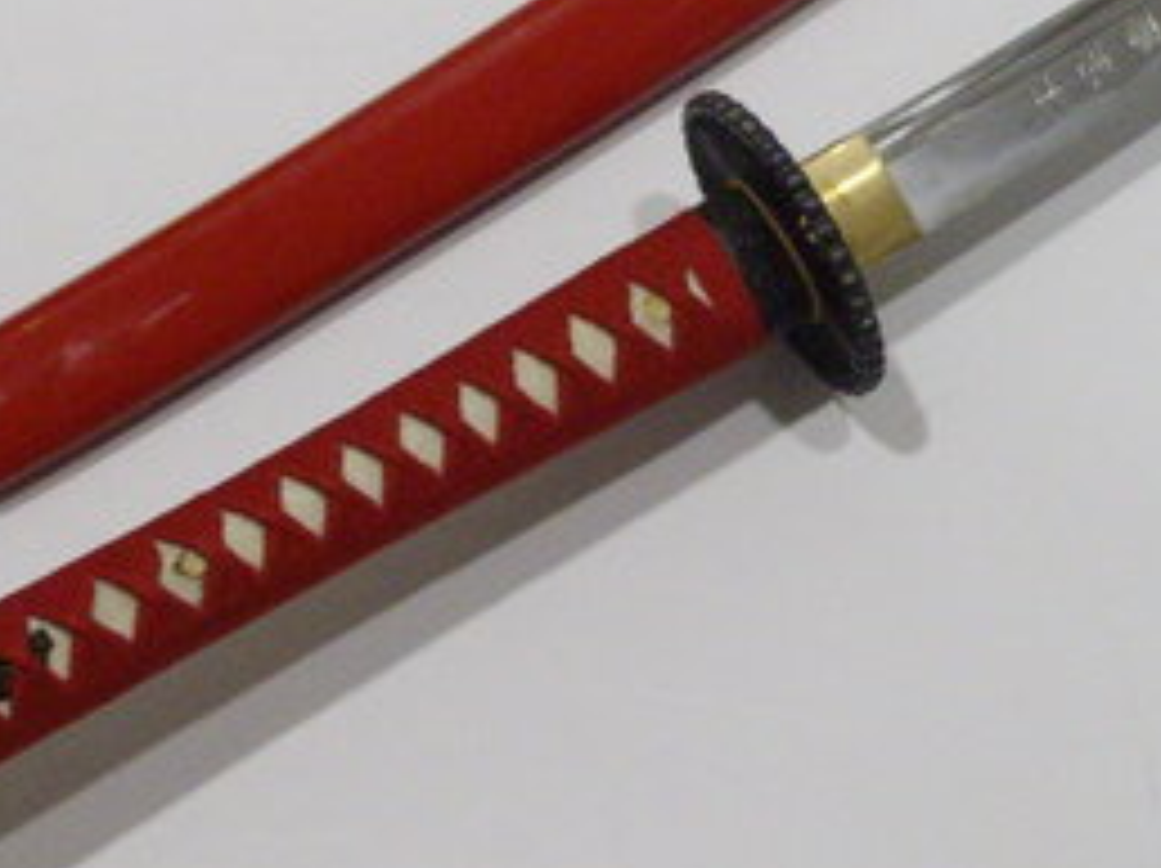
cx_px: 1202
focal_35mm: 152
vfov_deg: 9.6
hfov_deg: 12.8
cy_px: -187
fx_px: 5093
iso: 320
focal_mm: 9.2
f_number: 3.4
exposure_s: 1/80
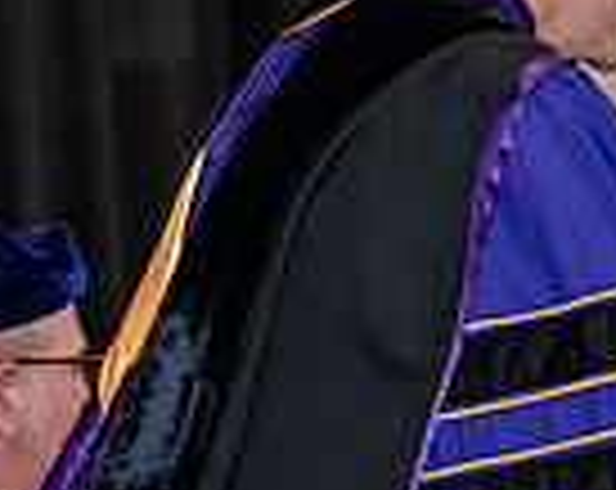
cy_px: 245
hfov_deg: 6.9
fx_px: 5076
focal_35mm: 279
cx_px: 796
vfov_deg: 5.5
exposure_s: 1/200
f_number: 5
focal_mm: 70
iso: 2500
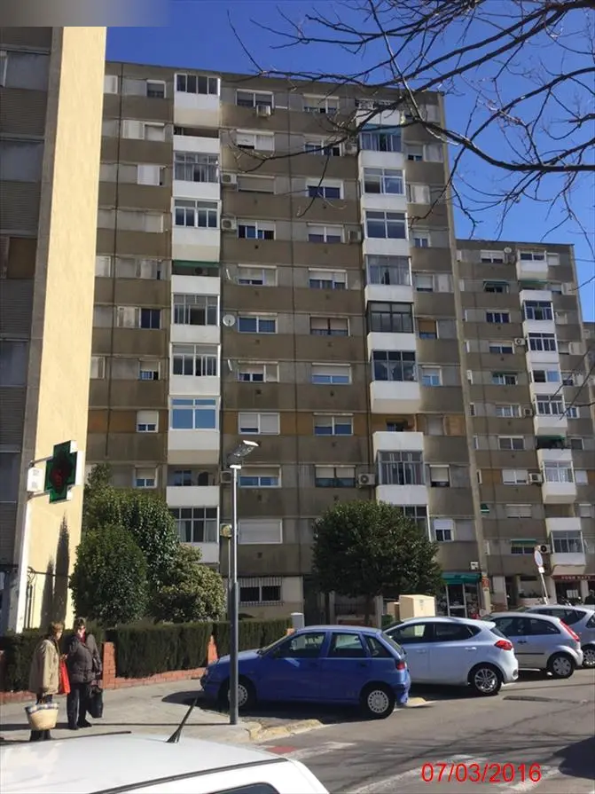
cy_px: 397
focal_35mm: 31
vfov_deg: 58.4
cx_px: 298
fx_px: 711
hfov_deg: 45.4
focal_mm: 3.3
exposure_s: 1/1217
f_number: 2.4
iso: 25
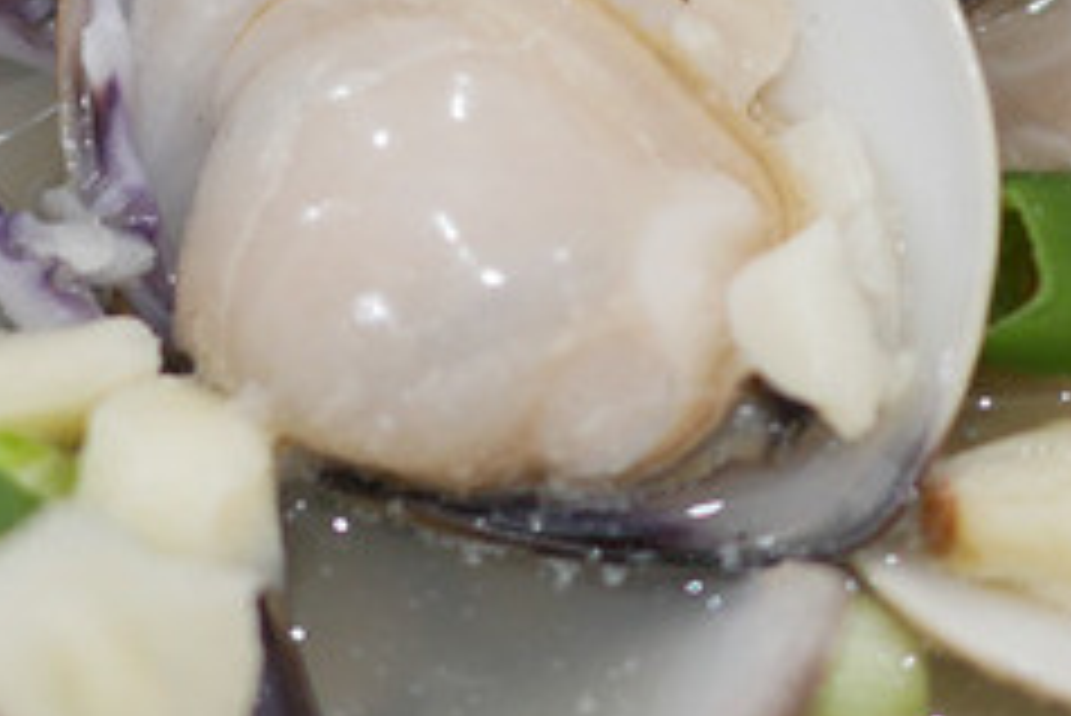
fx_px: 3899
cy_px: -63
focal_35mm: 131
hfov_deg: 15.6
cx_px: 572
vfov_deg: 10.4
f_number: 1.7
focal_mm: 15
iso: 250
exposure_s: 1/60
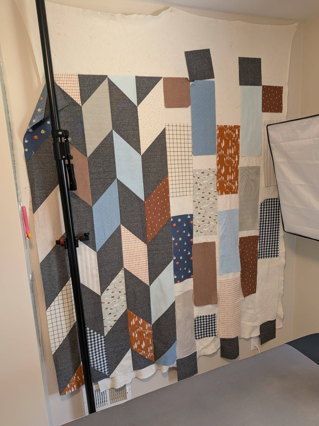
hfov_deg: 56.8
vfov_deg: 71.6
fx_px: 295
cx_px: 160
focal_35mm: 24
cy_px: 213
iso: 258
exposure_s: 1/60
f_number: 1.7
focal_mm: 4.53
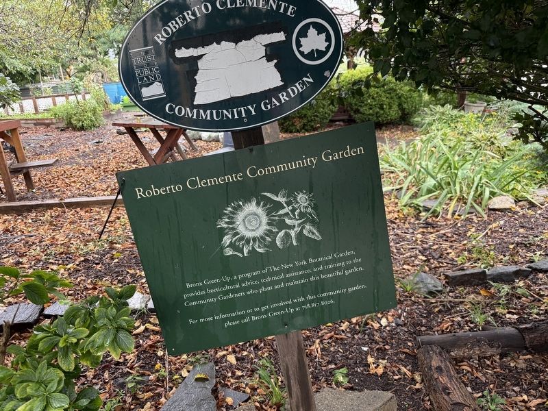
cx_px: 274
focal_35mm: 24
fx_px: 380
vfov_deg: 56.8
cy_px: 206
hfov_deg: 71.6
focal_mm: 6.76
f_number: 1.78
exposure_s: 1/164
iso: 160
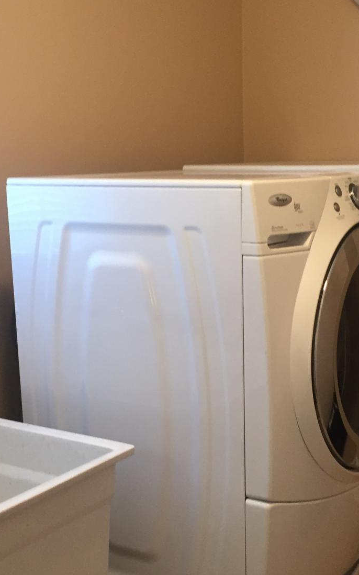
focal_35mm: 56
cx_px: 202
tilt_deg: -12.4
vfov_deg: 36.1
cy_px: 362
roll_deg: +1.5
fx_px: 877
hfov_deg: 23.1
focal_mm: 4.15
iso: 100
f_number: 2.2
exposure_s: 1/30
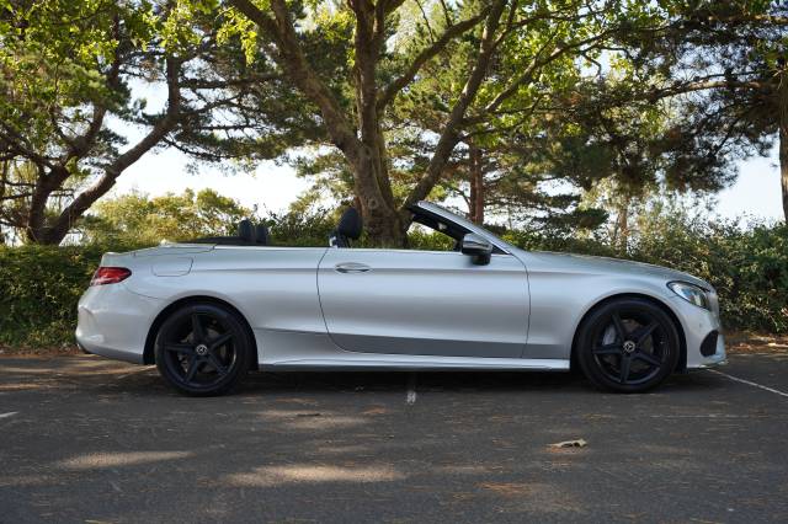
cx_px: 394
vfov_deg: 33.1
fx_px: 884
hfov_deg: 48.1
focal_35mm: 40
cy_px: 262
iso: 100
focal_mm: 40.4
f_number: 4.5
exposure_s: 1/80
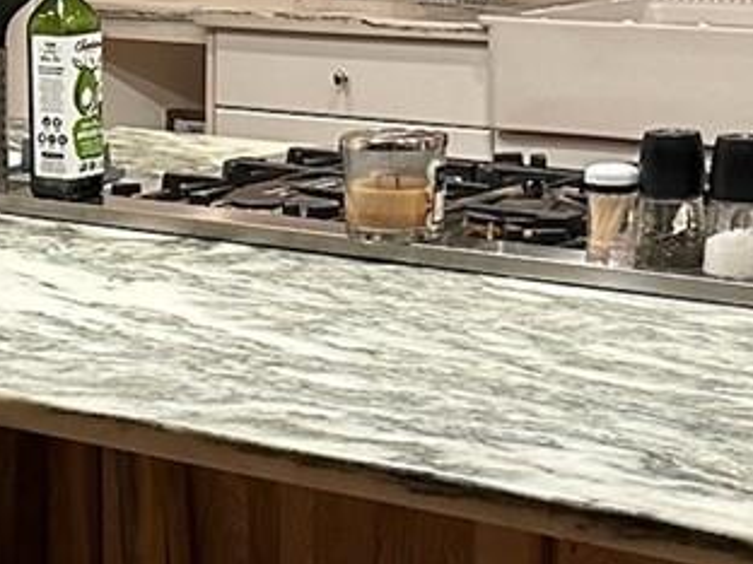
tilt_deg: -10.1
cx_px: -232
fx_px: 2676
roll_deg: +1.6
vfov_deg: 12.0
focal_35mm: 123
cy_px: 255
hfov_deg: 15.3
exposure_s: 1/60
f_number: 1.78
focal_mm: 6.86
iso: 400
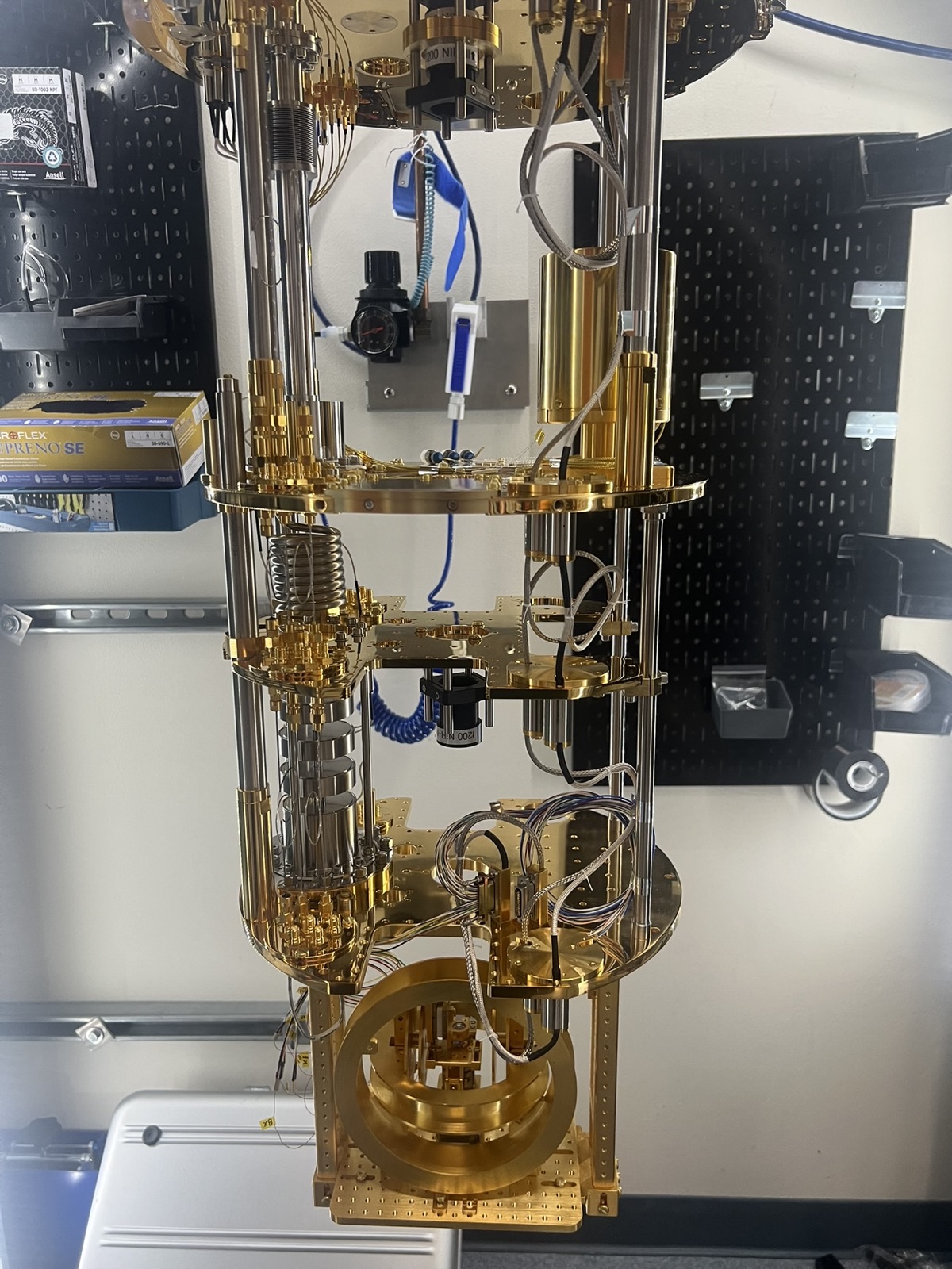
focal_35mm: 26
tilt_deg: -11.9
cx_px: 476
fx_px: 953
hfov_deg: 53.1
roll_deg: -0.1
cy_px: 634
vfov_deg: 67.3
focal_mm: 5.7
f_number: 1.5
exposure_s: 1/60
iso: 125
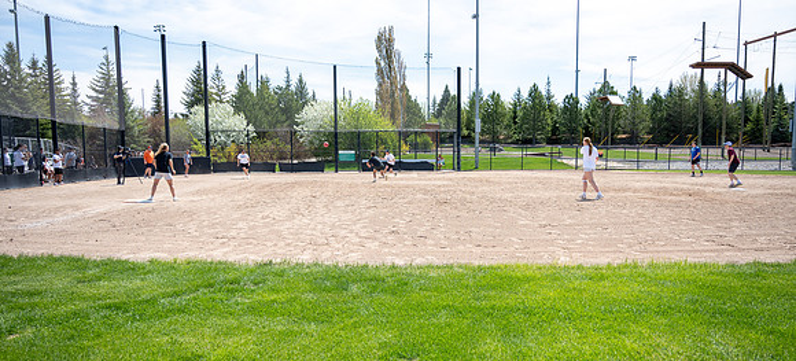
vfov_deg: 33.9
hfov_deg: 67.9
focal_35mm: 29
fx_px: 590
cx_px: 415
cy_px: 209
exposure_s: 1/1250
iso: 125
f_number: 4
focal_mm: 25.5
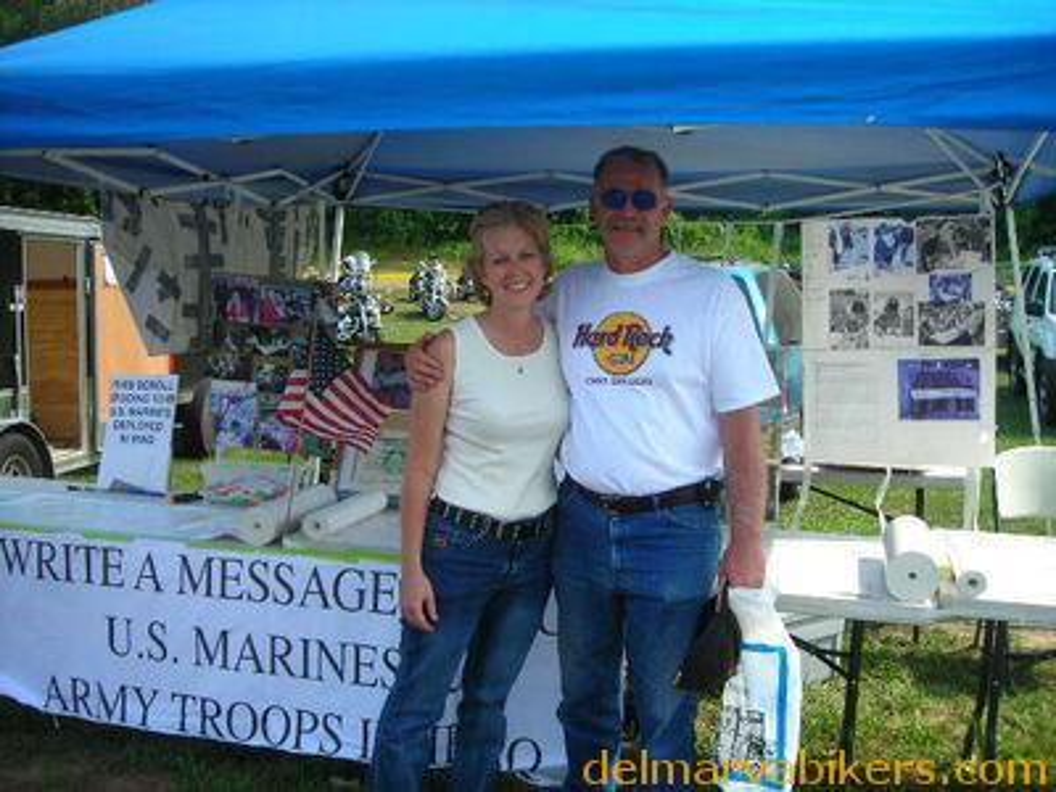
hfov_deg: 49.0
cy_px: 396
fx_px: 1159
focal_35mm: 38
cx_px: 528
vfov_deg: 37.7
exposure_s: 1/314
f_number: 3.2
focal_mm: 6.3
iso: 50
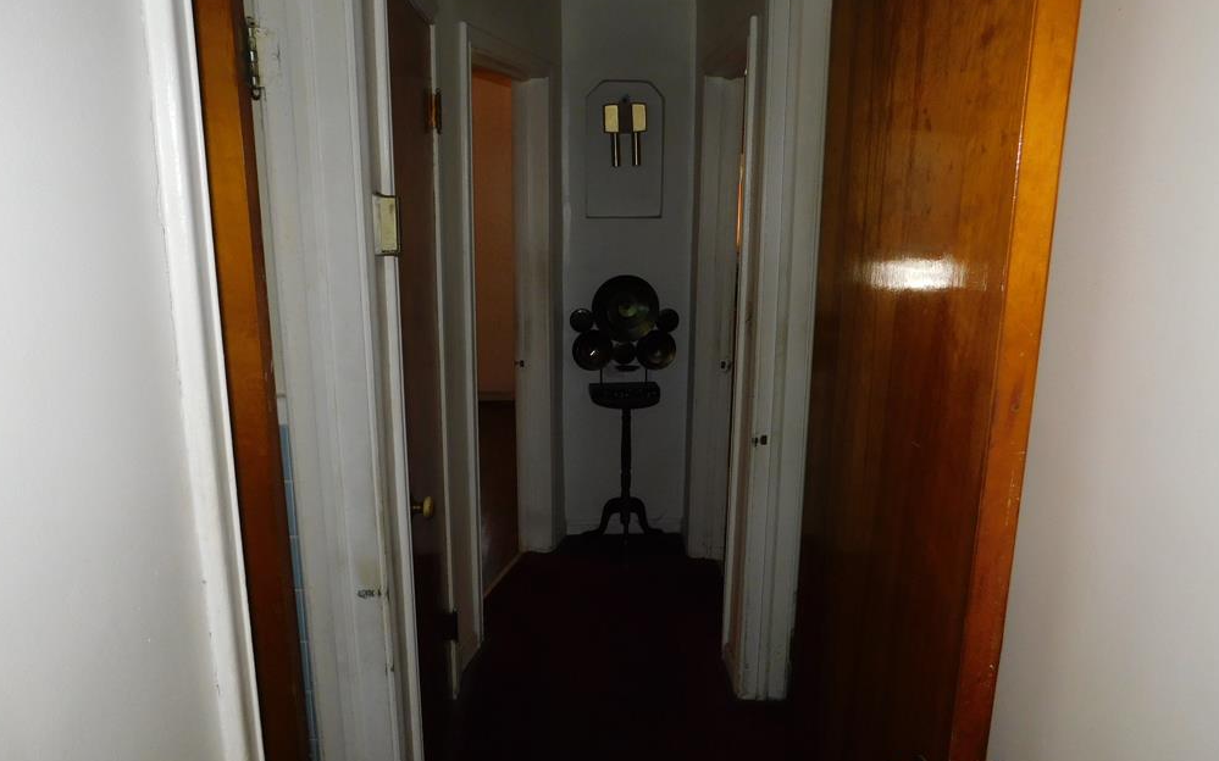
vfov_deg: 49.3
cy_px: 379
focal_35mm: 25
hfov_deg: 72.6
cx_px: 609
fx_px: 830
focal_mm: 4
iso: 200
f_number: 3
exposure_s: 1/30
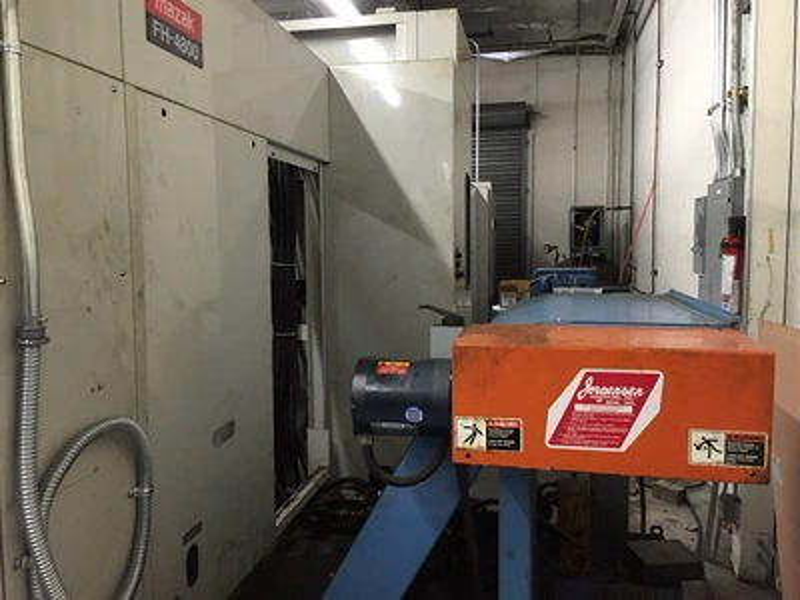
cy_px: 300
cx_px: 400
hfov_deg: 61.7
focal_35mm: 29
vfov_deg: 48.2
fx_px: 670
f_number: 2.2
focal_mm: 4.15
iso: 250
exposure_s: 1/20
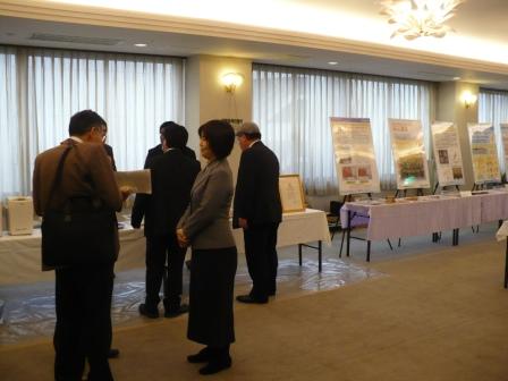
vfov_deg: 38.7
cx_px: 254
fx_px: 543
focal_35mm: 37
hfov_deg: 50.1
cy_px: 190
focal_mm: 6.1
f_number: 2.8
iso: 200
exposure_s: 1/25
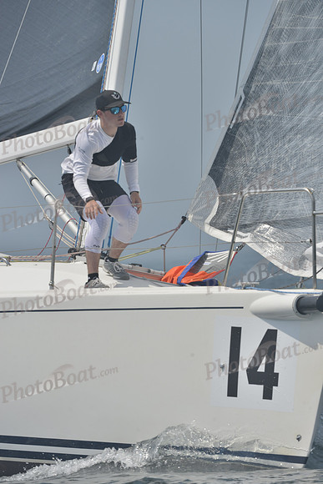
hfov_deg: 4.6
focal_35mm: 300
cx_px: 162
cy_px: 242
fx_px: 4035
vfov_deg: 6.9
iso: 280
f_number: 10
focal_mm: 300
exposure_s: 1/1000
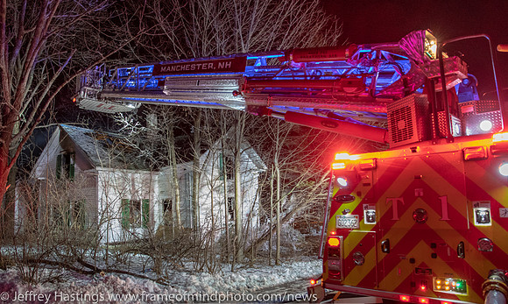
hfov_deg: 69.3
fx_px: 367
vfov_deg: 45.0
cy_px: 141
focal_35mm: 27
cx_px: 233
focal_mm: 16
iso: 2500
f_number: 4
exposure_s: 1/25
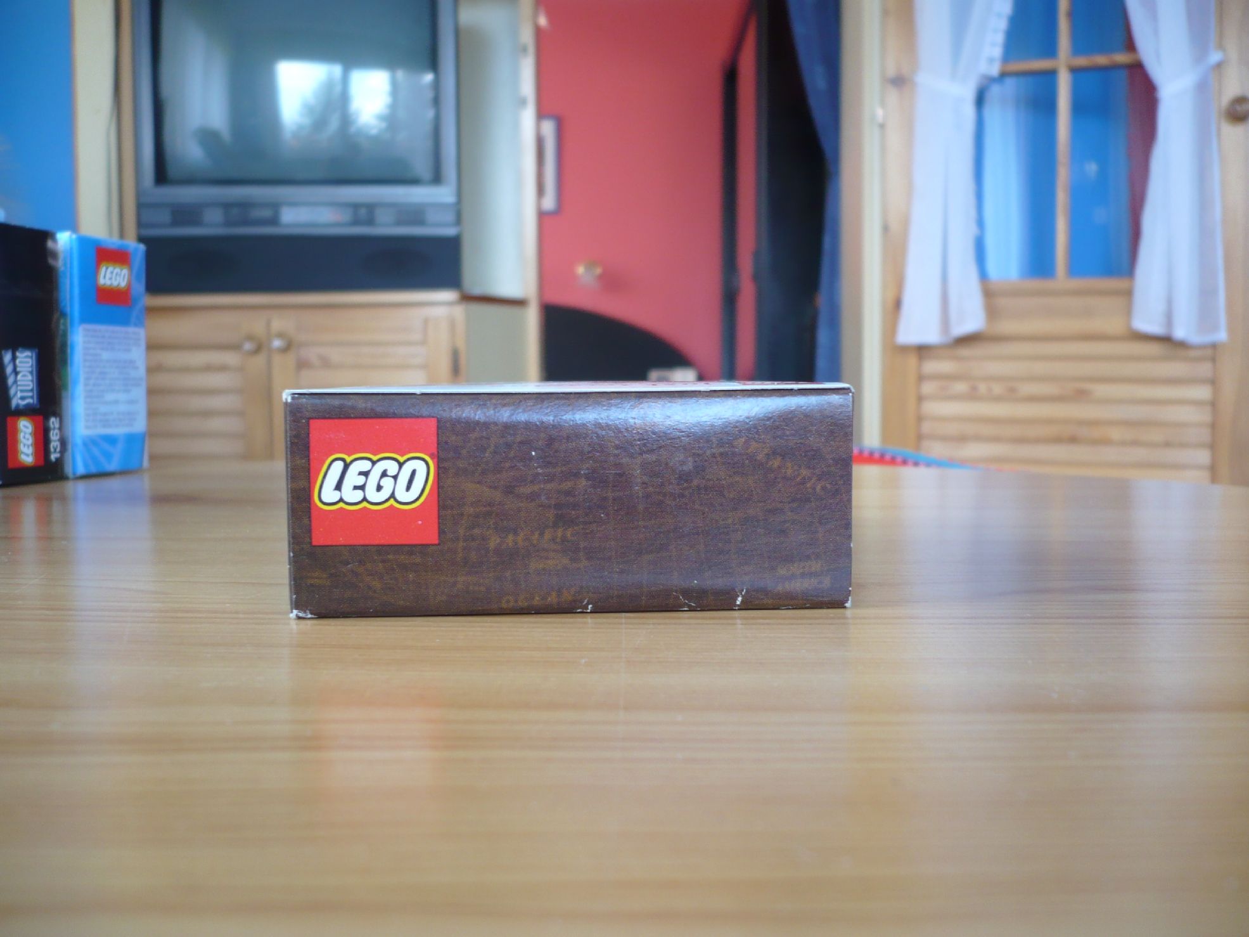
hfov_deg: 52.6
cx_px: 624
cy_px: 468
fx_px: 1263
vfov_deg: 40.7
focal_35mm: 35
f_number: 2.8
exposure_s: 1/20
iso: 100
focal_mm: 5.8
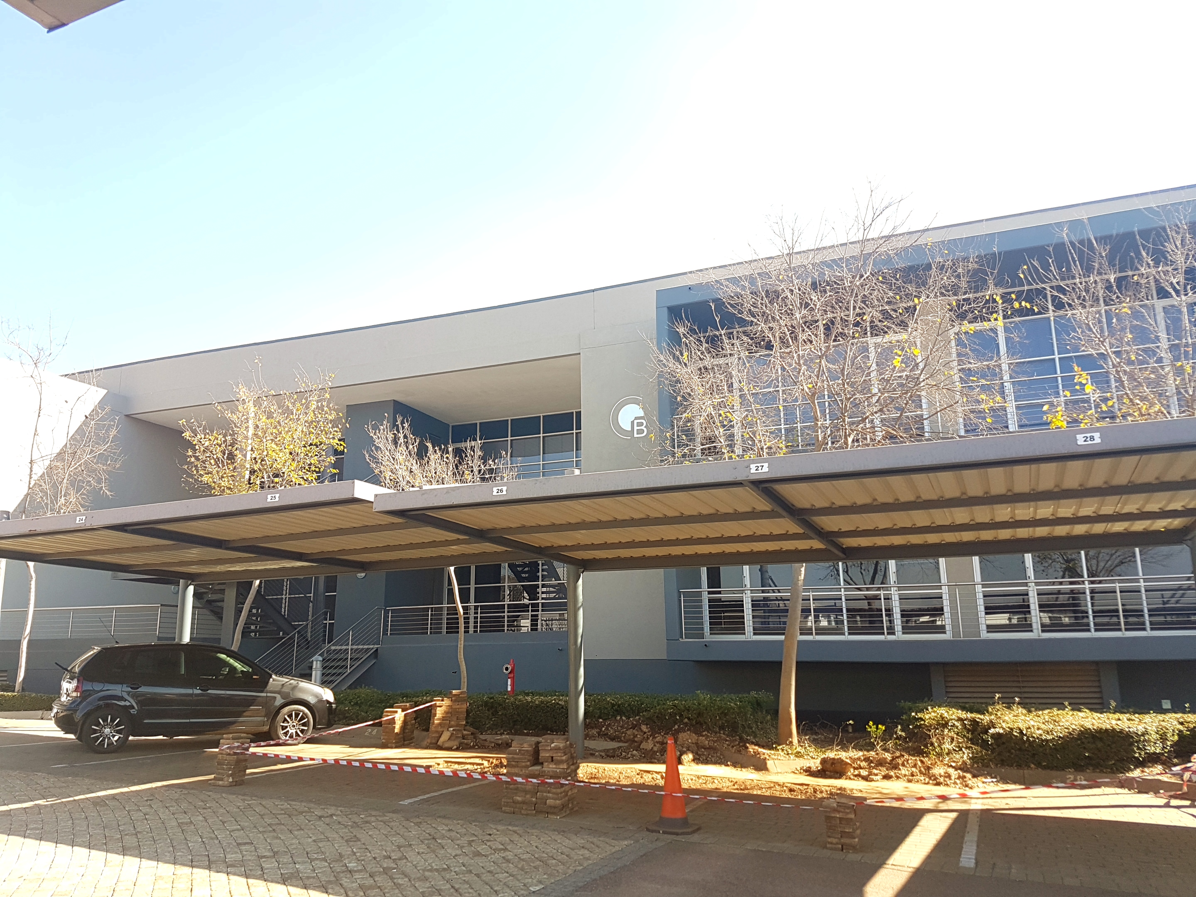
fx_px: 898
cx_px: 598
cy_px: 448
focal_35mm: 26
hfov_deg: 67.3
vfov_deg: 53.1
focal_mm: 4.2
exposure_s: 1/419
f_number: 1.7
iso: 40
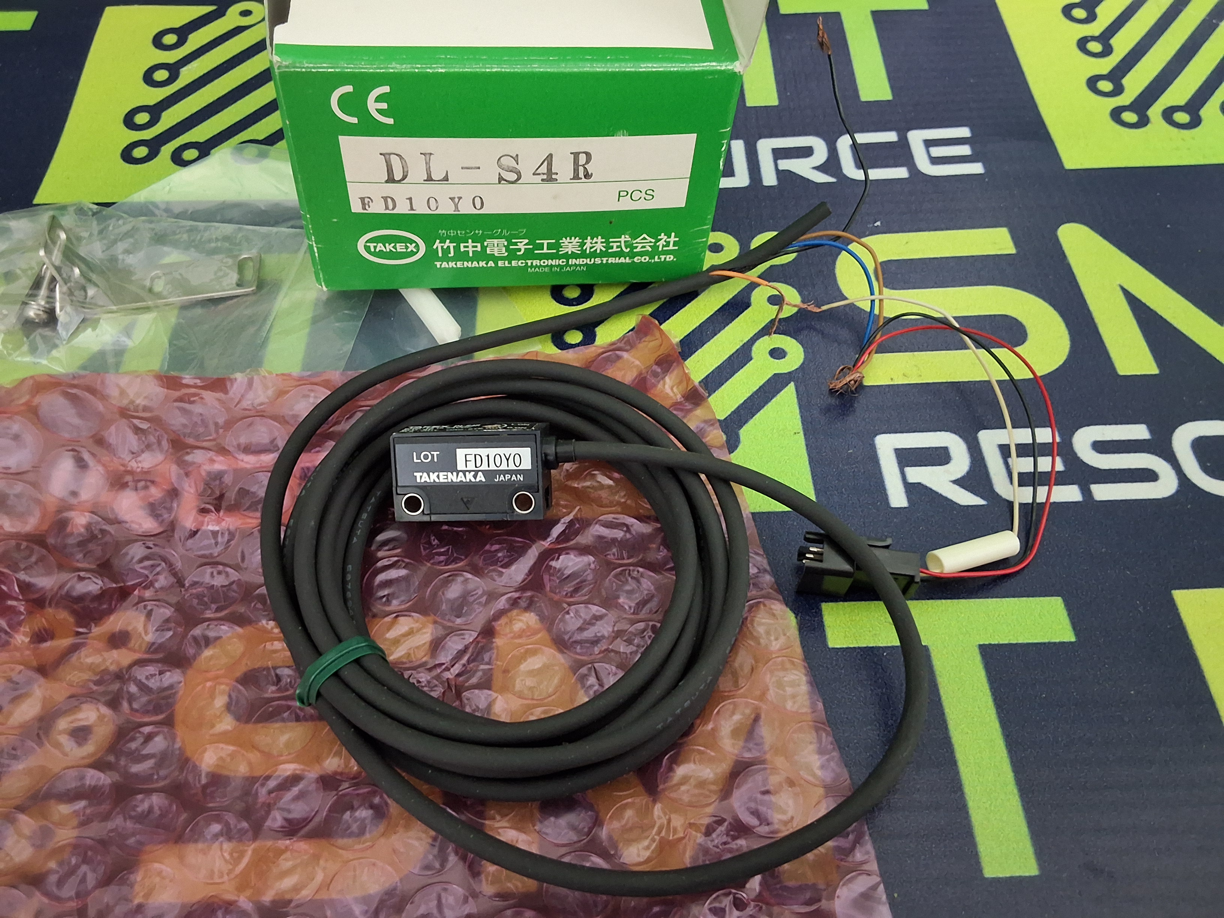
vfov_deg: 49.7
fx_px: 990
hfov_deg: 63.4
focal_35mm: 28
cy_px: 459
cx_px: 612
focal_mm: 2.91
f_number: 1.9
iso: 320
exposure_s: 1/20
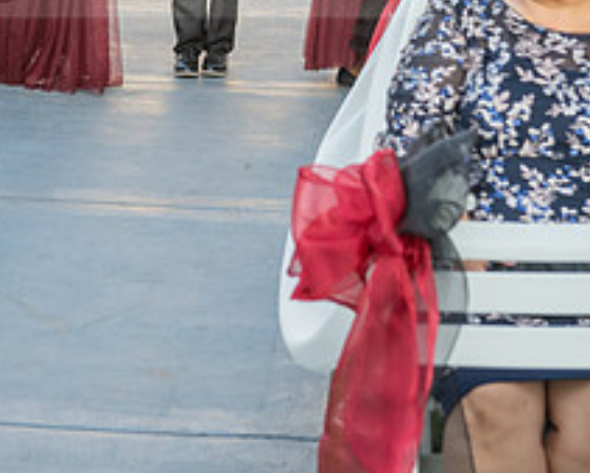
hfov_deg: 14.9
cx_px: 190
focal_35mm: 129
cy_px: -49
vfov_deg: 11.8
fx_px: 2254
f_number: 5.6
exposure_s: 1/320
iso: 500
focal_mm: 50
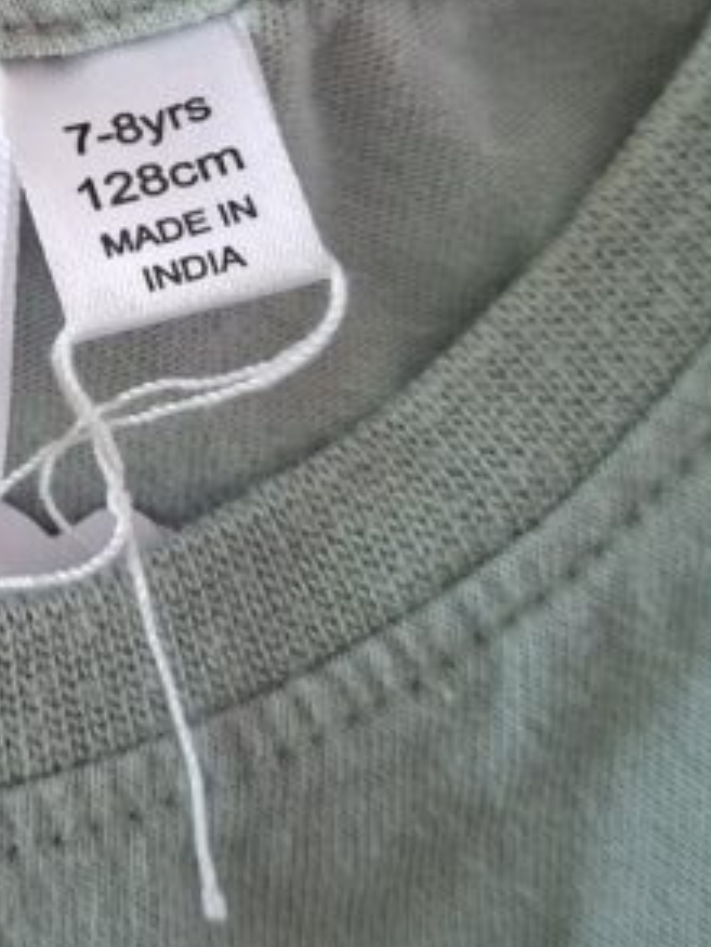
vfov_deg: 30.0
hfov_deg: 21.6
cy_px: 188
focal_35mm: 63
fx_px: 1725
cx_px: -143
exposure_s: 1/30
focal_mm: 5.54
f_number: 1.8
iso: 250
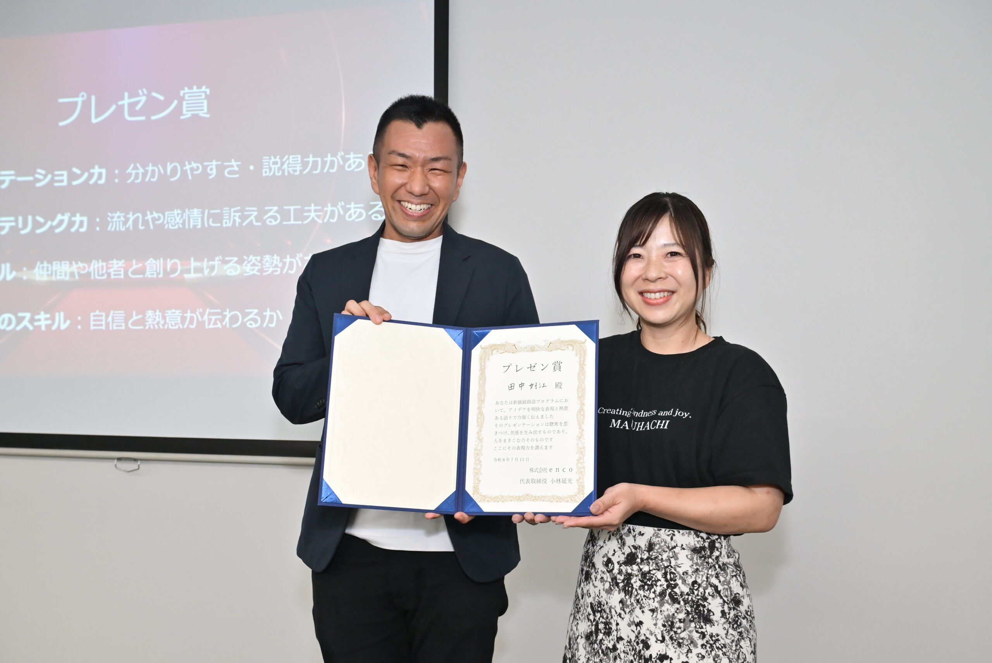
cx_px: 496
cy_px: 332
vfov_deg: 36.0
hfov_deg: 51.9
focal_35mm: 37
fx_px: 1020
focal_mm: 37
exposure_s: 1/125
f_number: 8
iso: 5000
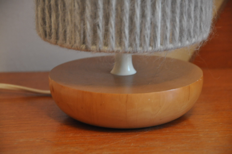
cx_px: 116
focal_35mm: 158
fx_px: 1014
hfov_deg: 13.1
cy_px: 77
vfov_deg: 8.7
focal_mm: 105
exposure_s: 1/13
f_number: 5.6
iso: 1600
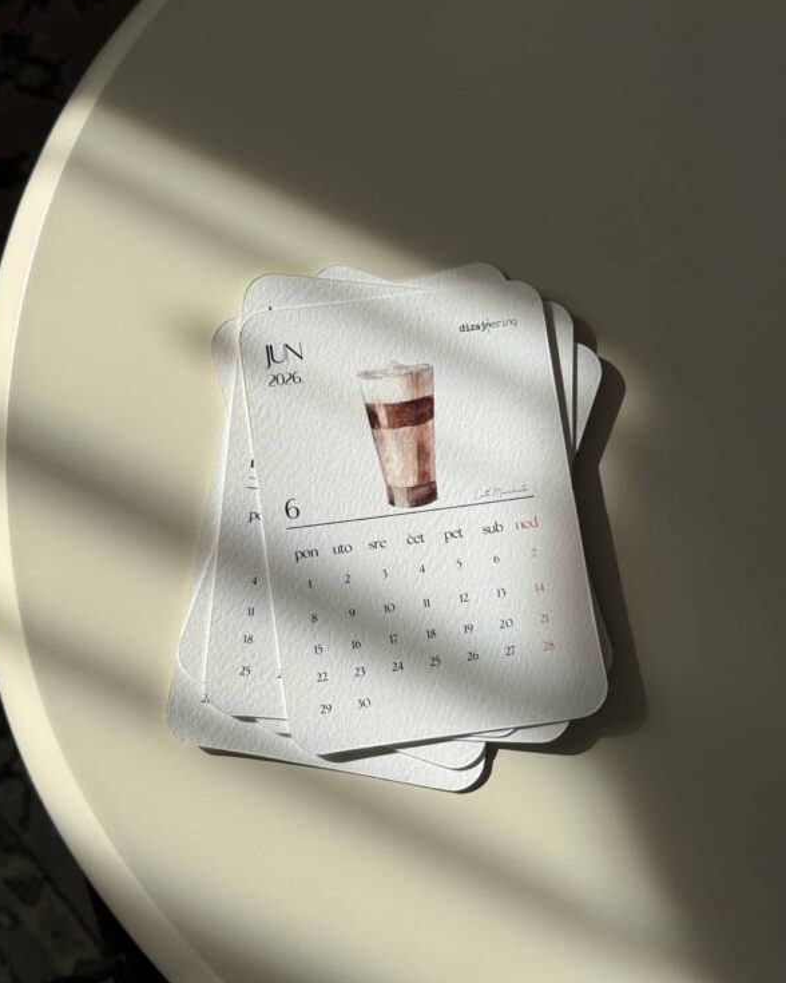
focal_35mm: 51
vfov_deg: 36.6
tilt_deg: -79.9
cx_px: 388
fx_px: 1483
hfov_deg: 29.7
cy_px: 449
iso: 64
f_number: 1.78
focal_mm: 6.76
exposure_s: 1/1715
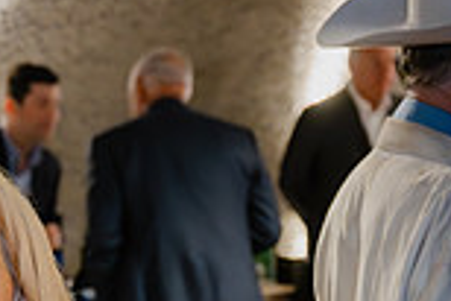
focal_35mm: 158
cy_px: 314
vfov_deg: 8.6
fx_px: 1981
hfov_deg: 12.0
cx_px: -348
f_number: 3.5
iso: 2800
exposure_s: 1/60
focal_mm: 42
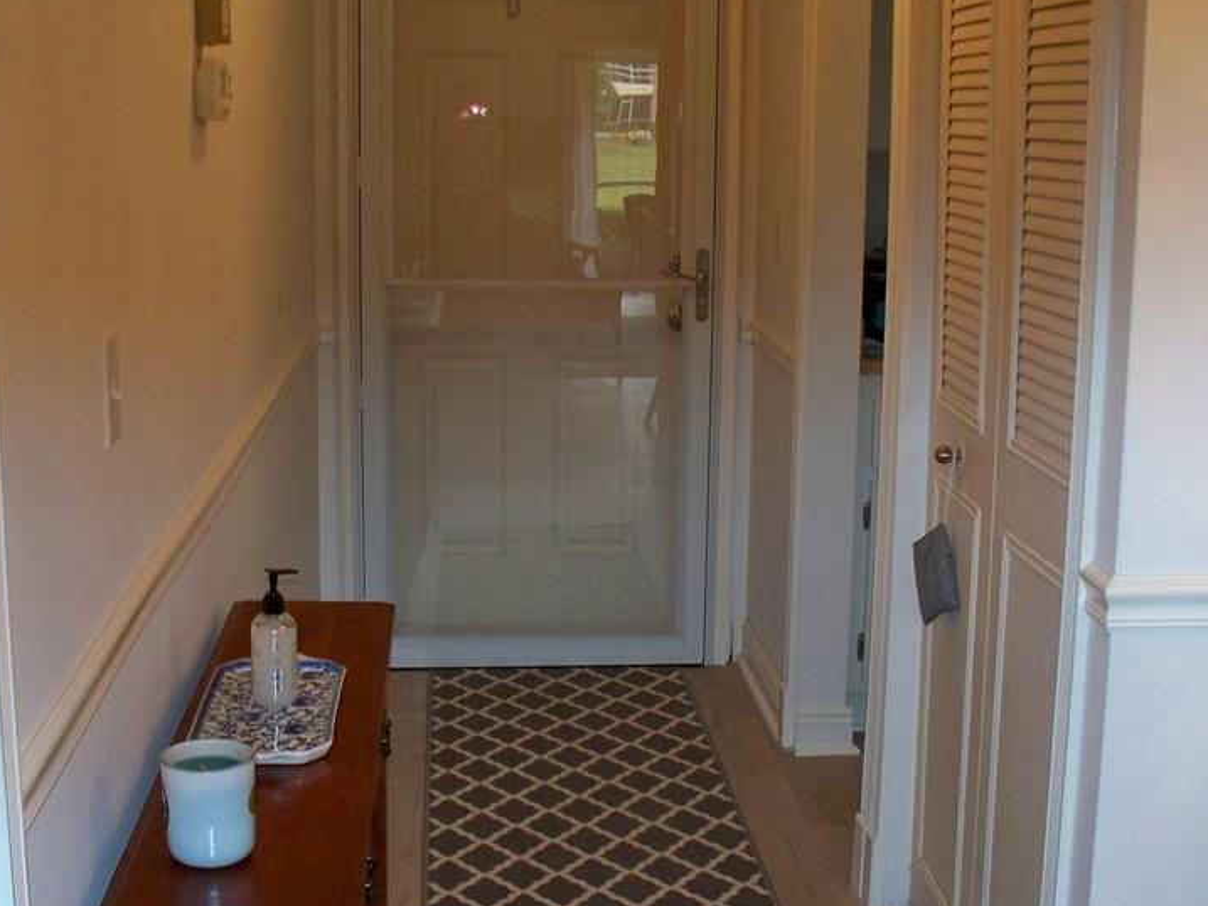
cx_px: 548
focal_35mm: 50
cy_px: 413
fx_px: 1745
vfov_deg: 29.1
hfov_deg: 38.1
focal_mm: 7.54
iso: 200
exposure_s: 1/30
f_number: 2.8
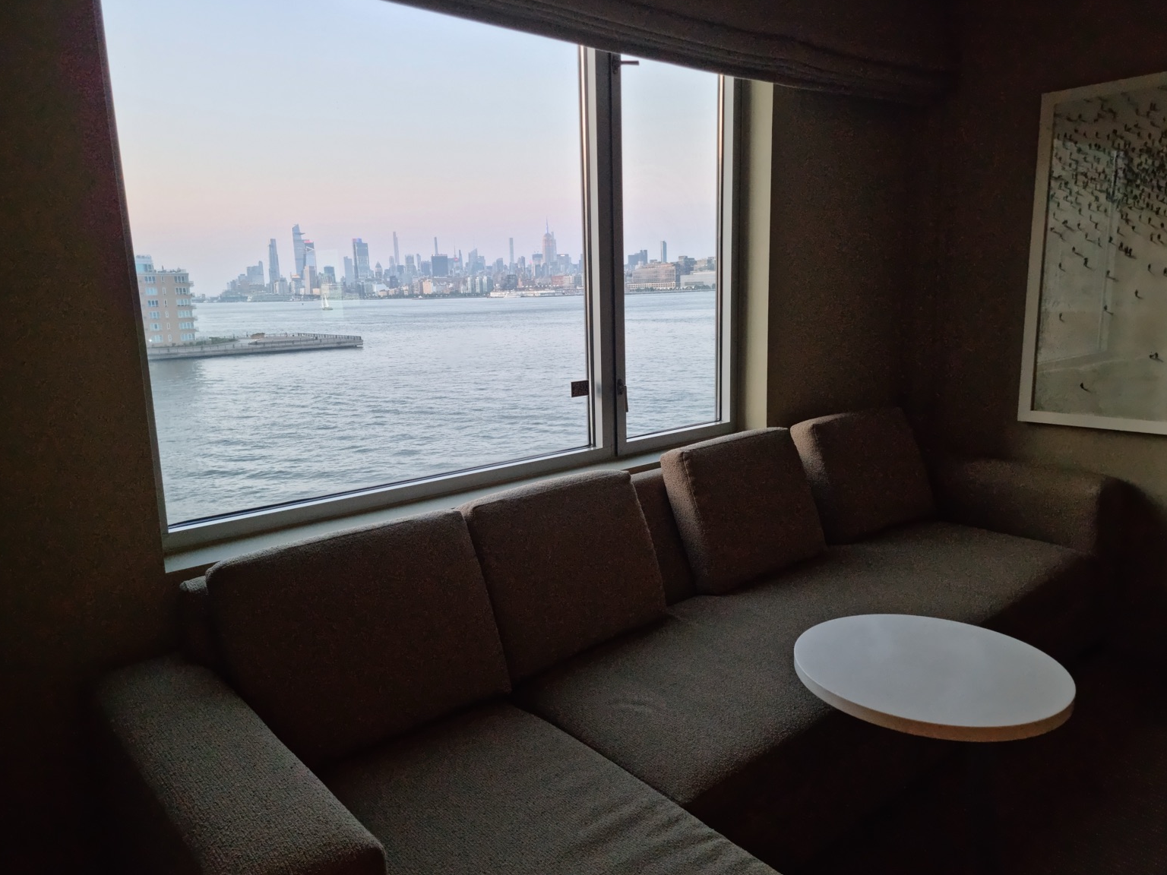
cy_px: 444
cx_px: 564
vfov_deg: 54.9
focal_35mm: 25
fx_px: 843
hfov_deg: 69.4
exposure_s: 1/60
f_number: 1.8
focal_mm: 6.7
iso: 200
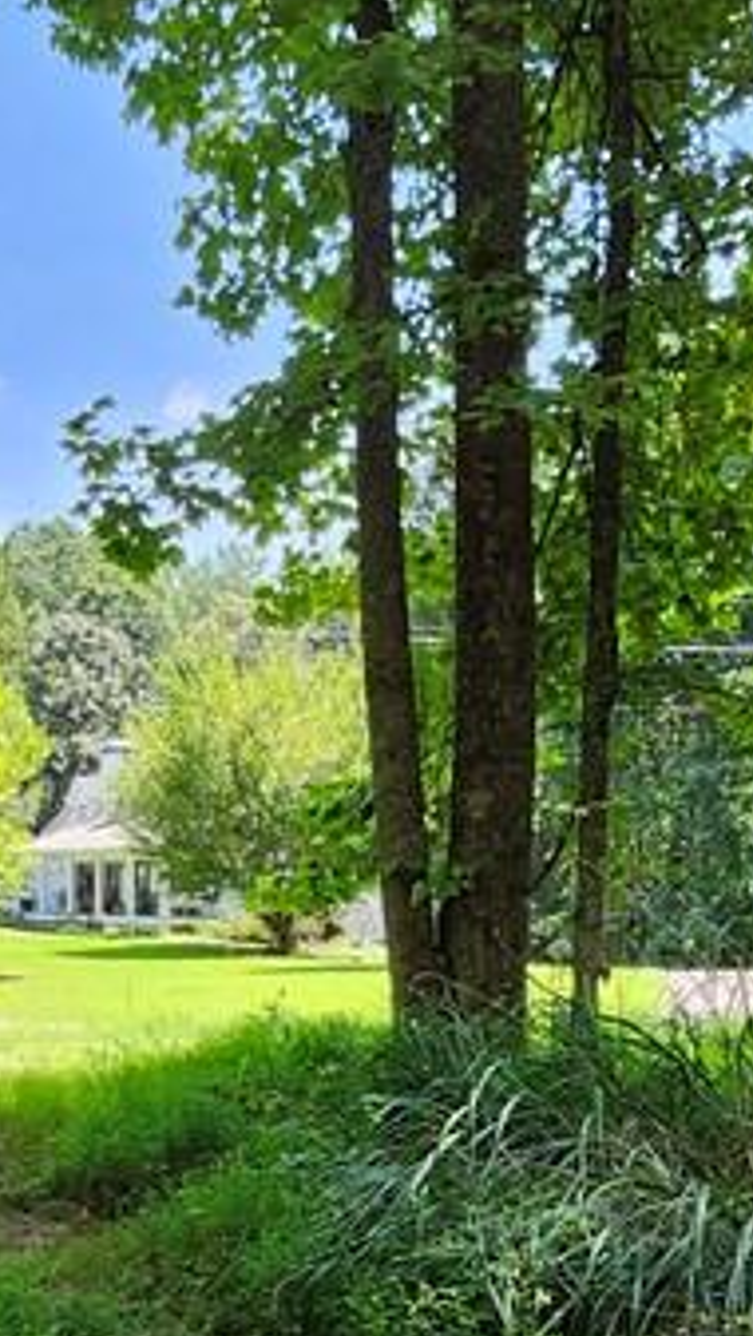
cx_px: 182
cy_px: 912
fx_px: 1524
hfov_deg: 27.4
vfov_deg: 46.4
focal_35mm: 43
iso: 40
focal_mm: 1.74
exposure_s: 1/294
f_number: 2.2
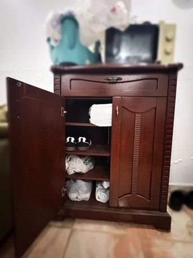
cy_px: 129
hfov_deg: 85.7
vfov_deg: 102.0
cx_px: 96
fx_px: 104
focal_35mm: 14
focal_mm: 2.22
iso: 1600
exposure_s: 1/30
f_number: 2.2
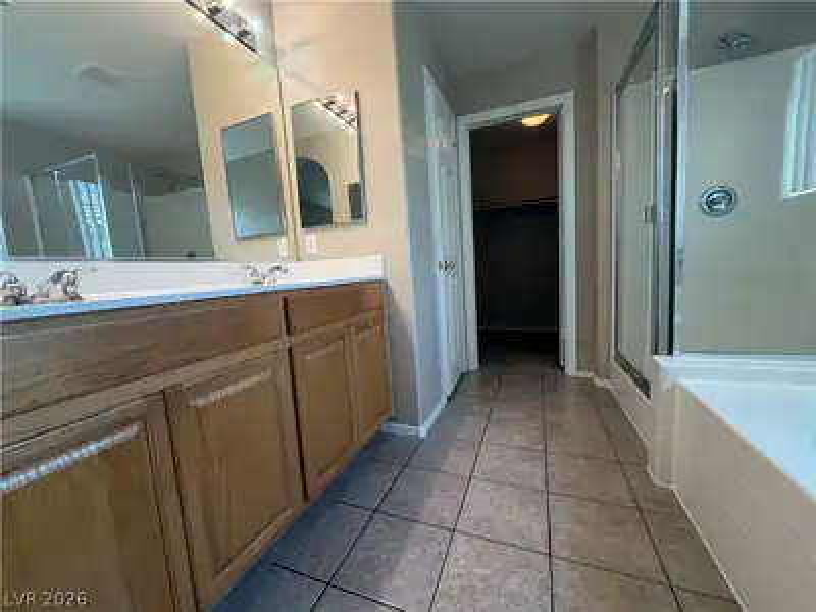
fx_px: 330
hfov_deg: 102.1
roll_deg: +3.7
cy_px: 306
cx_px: 408
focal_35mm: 14
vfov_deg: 85.7
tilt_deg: -4.6
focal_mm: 2.22
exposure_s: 1/120
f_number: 2.2
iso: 160
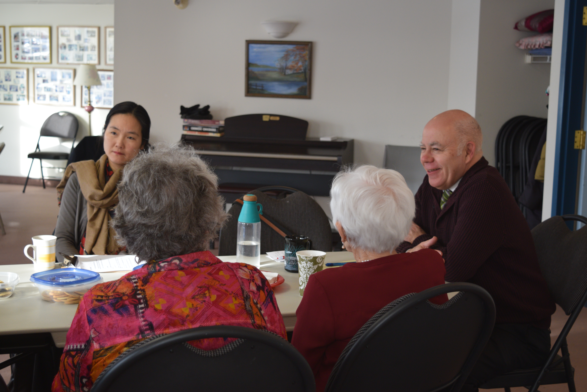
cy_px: 196
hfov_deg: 35.1
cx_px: 294
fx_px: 929
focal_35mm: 57
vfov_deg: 23.8
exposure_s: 1/60
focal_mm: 38
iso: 450
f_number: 4.8
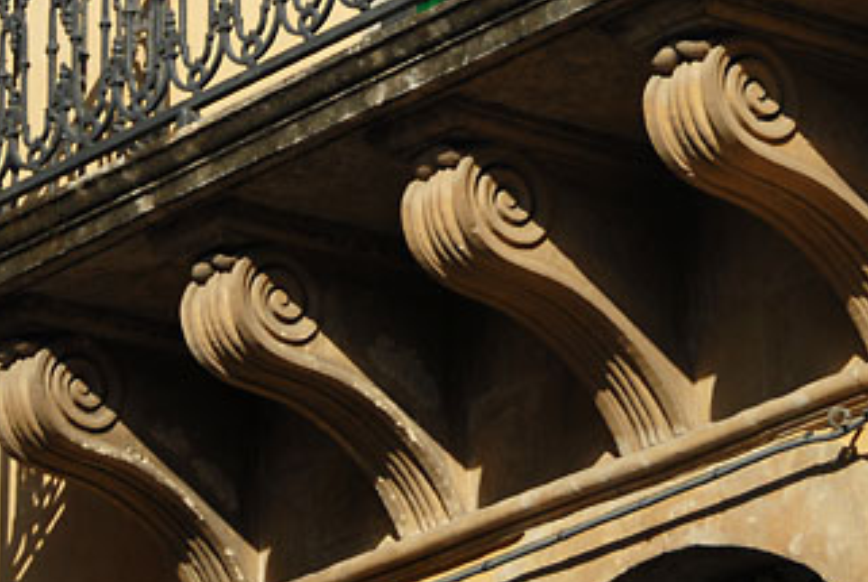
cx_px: 562
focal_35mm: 203
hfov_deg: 10.1
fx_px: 4901
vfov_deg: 6.8
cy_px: 34
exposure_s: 1/800
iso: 200
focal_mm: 70
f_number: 5
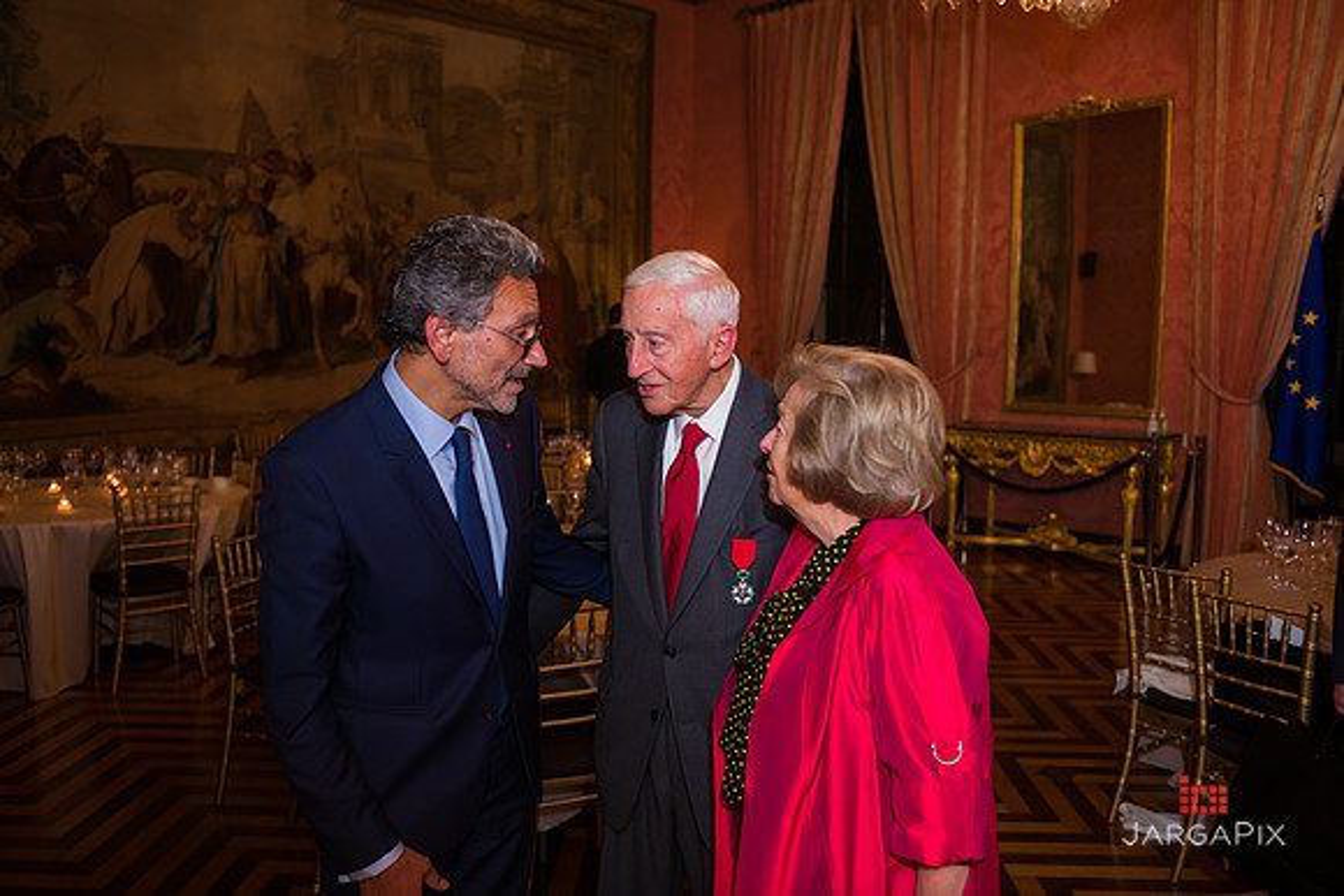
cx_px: 672
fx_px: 1083
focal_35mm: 29
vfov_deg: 45.0
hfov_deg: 63.6
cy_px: 448
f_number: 3.2
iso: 1250
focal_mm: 29
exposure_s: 1/80
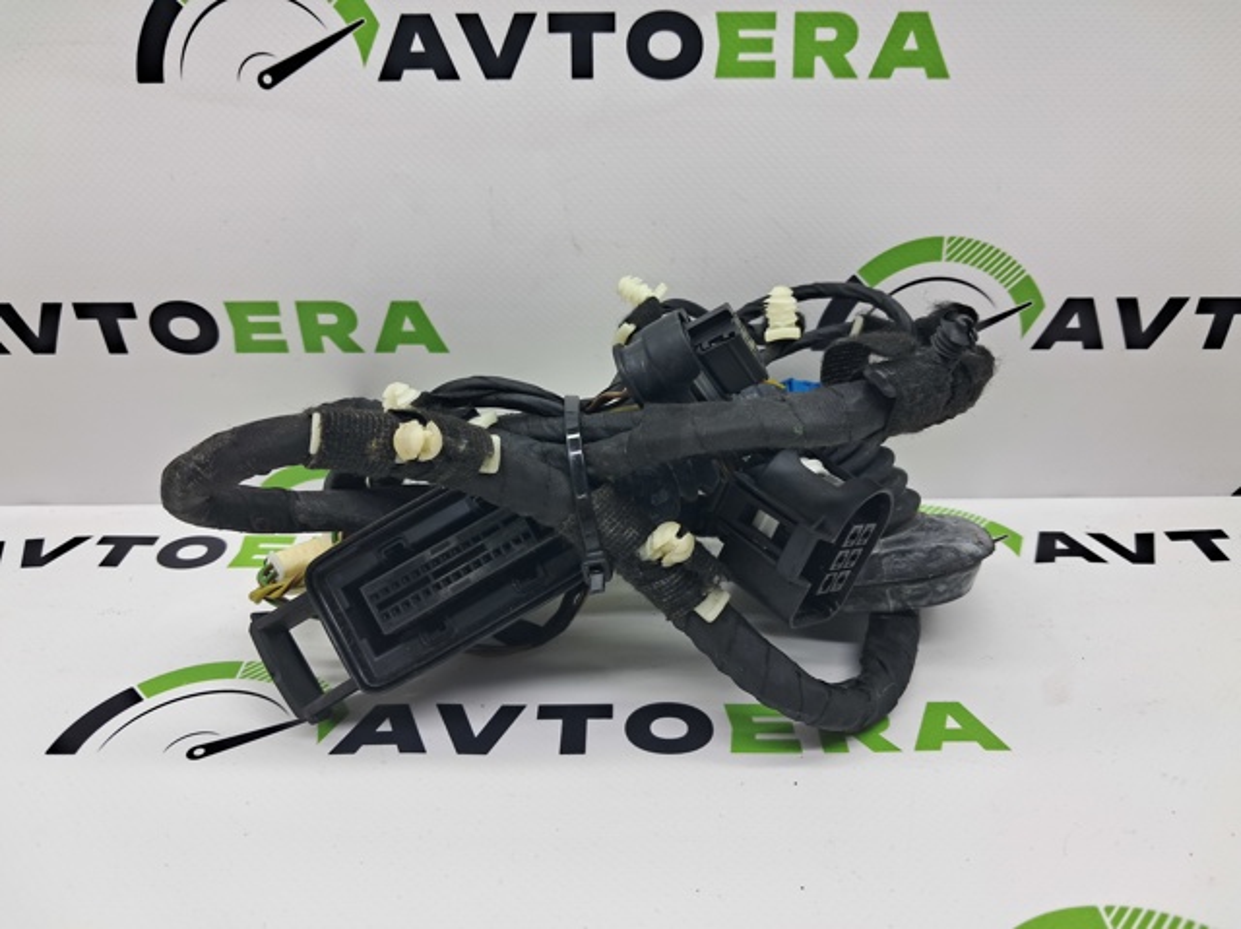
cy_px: 464
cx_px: 620
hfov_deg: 65.4
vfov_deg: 51.3
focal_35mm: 27
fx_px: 967
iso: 50
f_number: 1.8
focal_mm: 4
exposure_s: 1/50
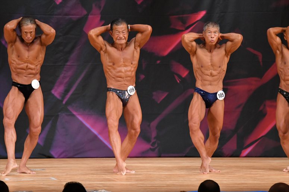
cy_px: 96
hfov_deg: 7.6
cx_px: 144
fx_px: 2166
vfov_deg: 5.1
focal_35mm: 270
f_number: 5.6
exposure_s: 1/400
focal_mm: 180
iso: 5600
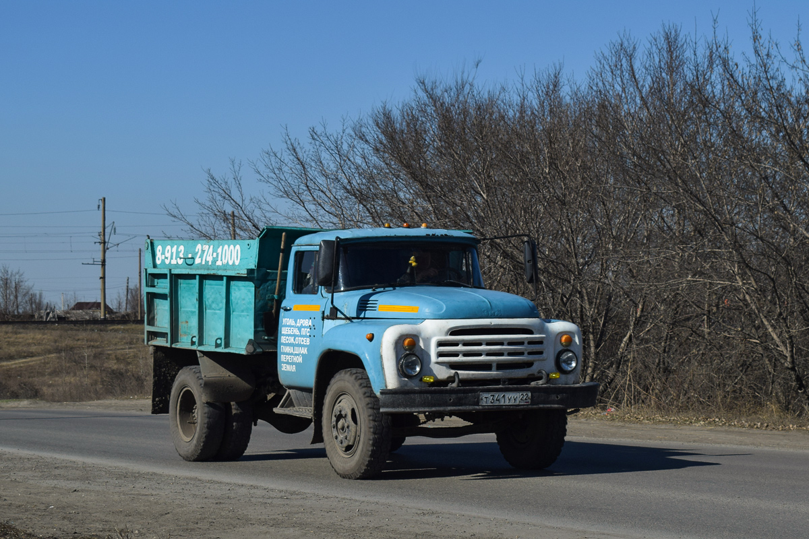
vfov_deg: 21.6
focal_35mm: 63
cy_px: 270
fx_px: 1416
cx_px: 404
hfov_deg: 31.9
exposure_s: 1/800
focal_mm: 42
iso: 100
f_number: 7.1
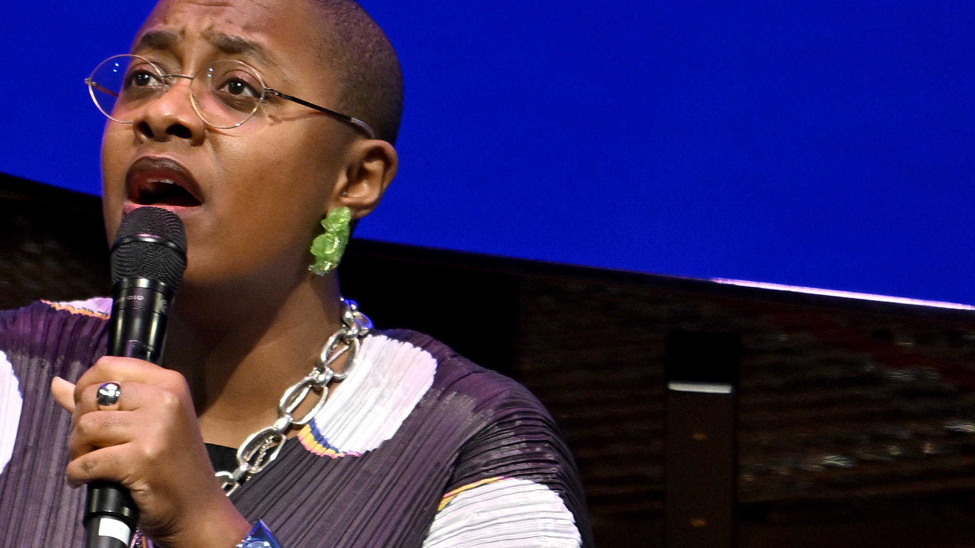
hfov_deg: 2.7
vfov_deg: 1.5
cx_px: 204
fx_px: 20526
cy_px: 372
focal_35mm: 794
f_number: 2.8
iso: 1000
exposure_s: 1/400
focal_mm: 200
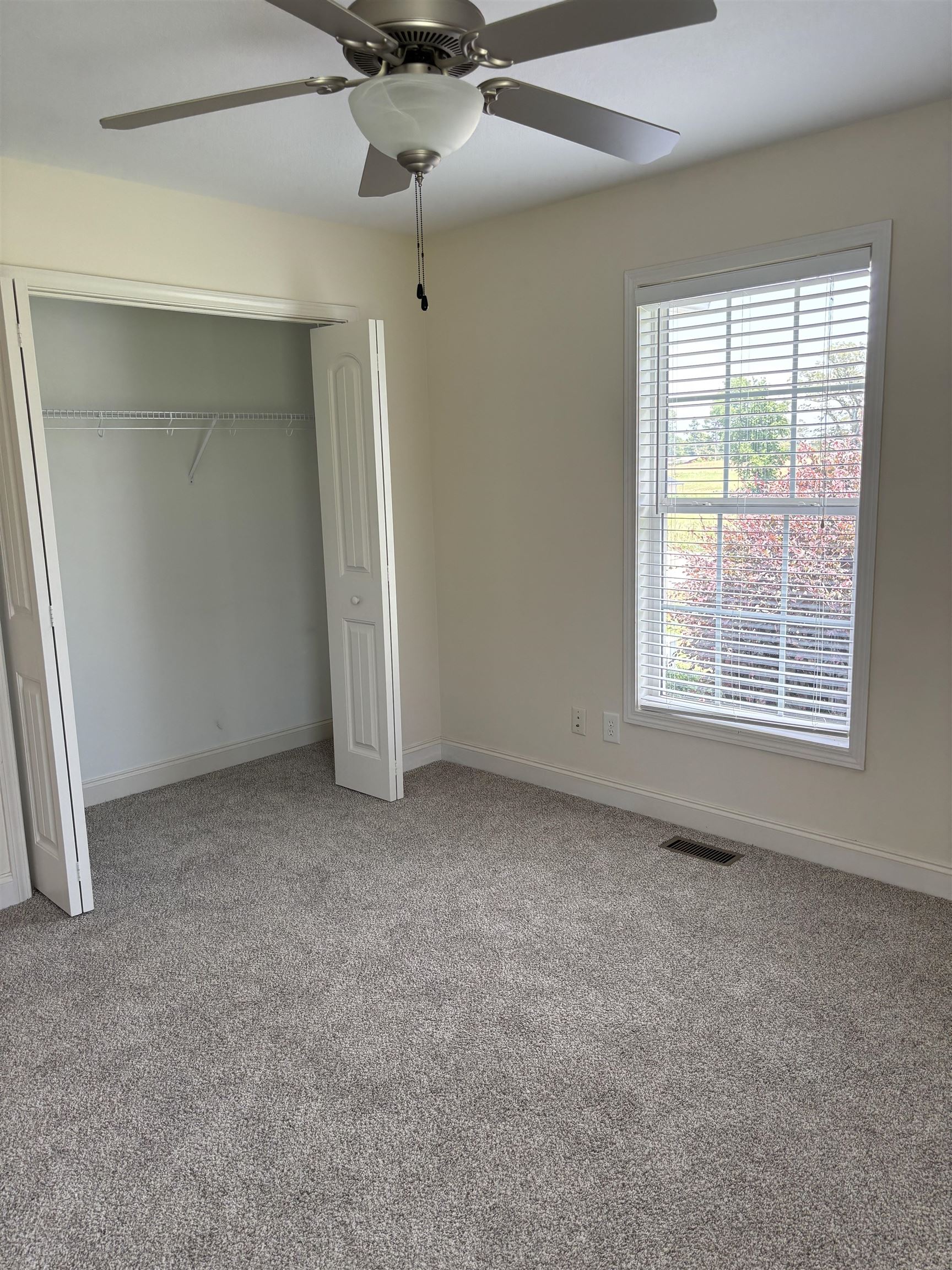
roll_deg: +0.7
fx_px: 953
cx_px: 476
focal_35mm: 26
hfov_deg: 53.1
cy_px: 635
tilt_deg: -10.5
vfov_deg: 67.3
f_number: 1.6
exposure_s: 1/121
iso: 64
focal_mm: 5.96
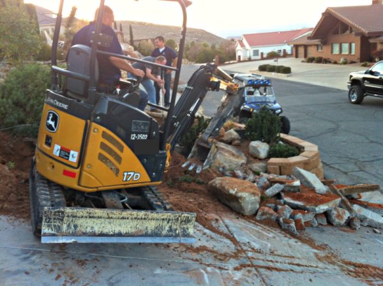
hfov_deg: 52.7
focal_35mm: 35
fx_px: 387
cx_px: 192
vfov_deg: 40.6
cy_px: 143
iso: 80
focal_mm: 3.85
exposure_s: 1/17
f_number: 2.8
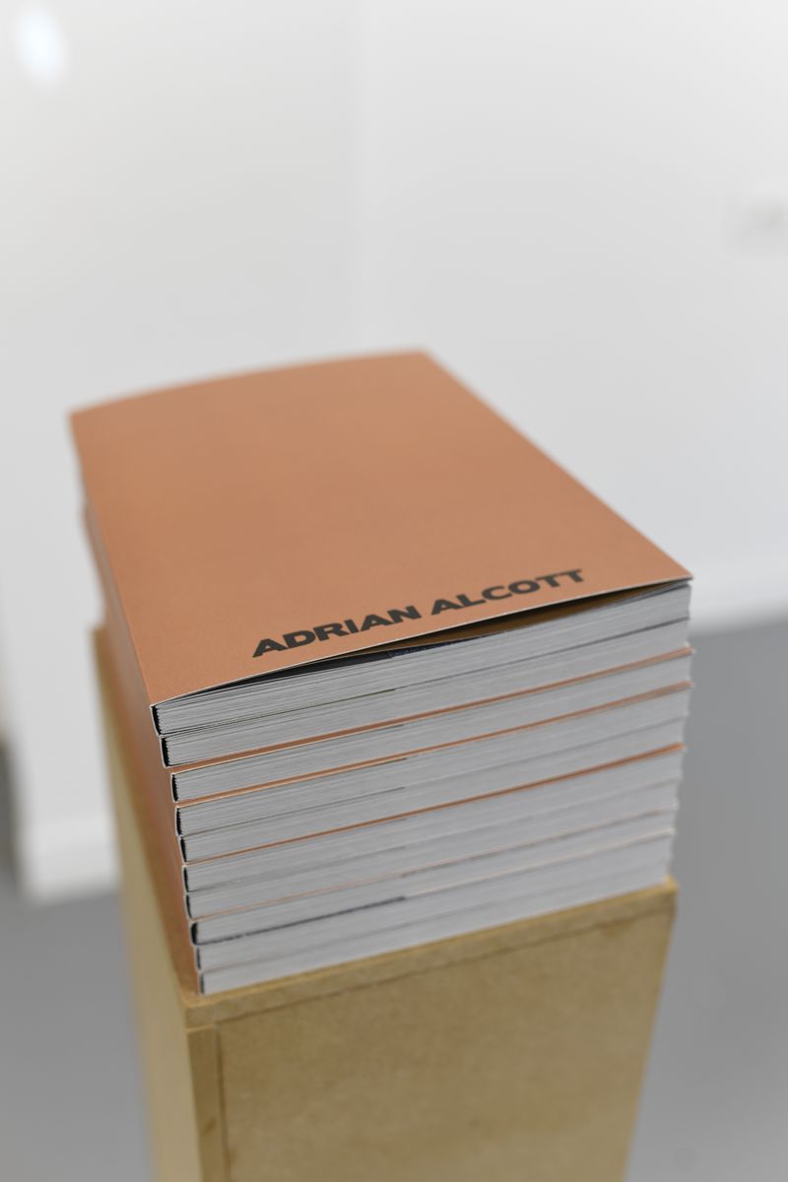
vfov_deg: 54.4
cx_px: 394
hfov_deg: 37.9
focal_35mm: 35
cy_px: 591
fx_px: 1149
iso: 200
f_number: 4
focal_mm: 35
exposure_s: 1/60
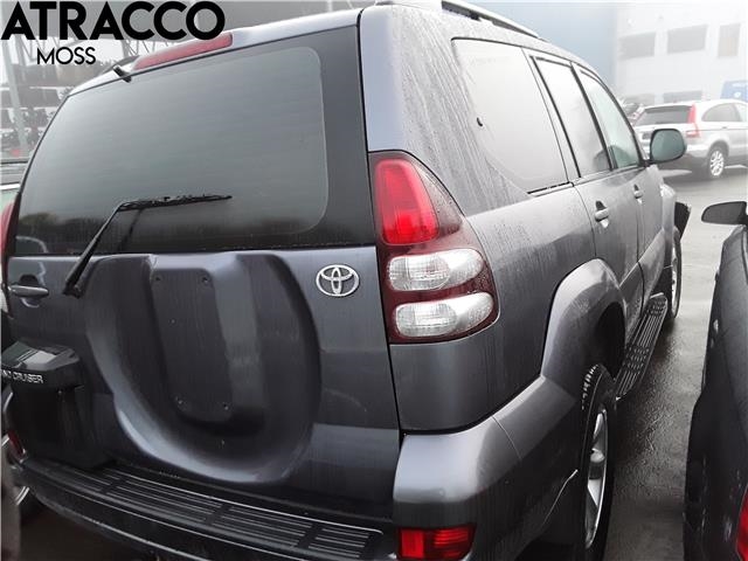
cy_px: 280
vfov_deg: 49.7
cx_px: 374
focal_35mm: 28
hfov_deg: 63.4
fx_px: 605
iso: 200
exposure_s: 1/50
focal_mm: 2.91
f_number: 1.9
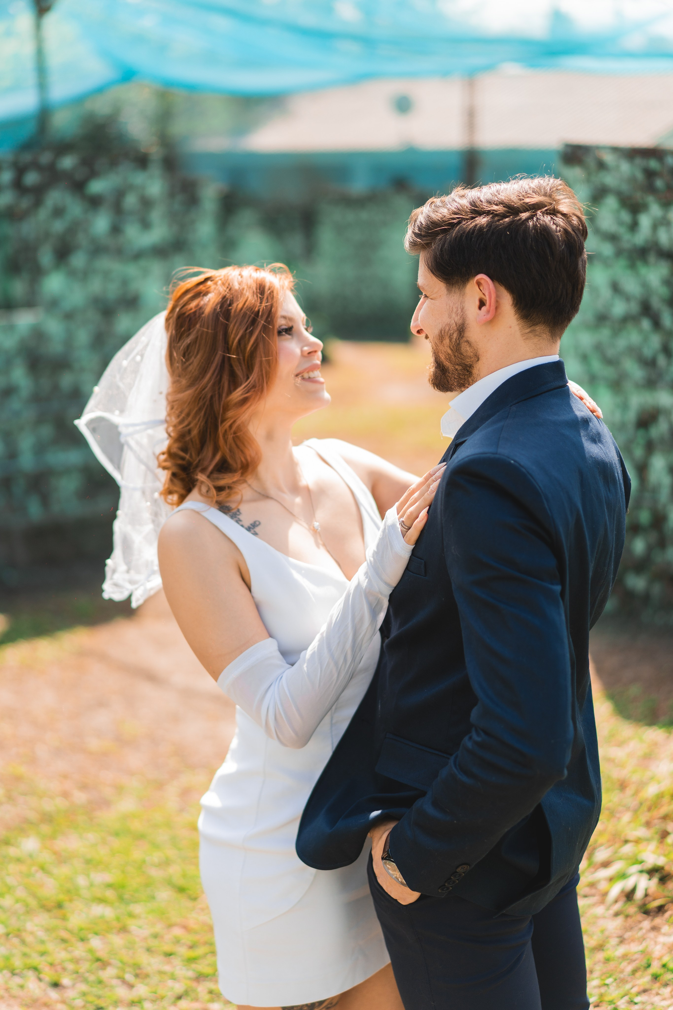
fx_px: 1542
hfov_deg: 24.6
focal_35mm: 55
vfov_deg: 36.2
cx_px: 336
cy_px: 505
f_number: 1.8
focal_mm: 55
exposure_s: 1/1000
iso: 160
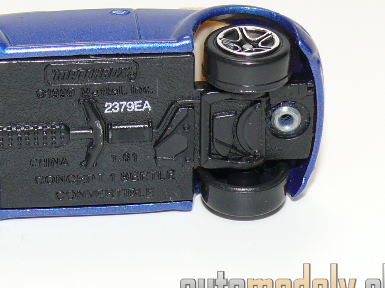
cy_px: 87
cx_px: 89
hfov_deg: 10.7
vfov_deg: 8.1
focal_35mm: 184
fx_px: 2046
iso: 100
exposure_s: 1/30
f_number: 4
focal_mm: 14.2
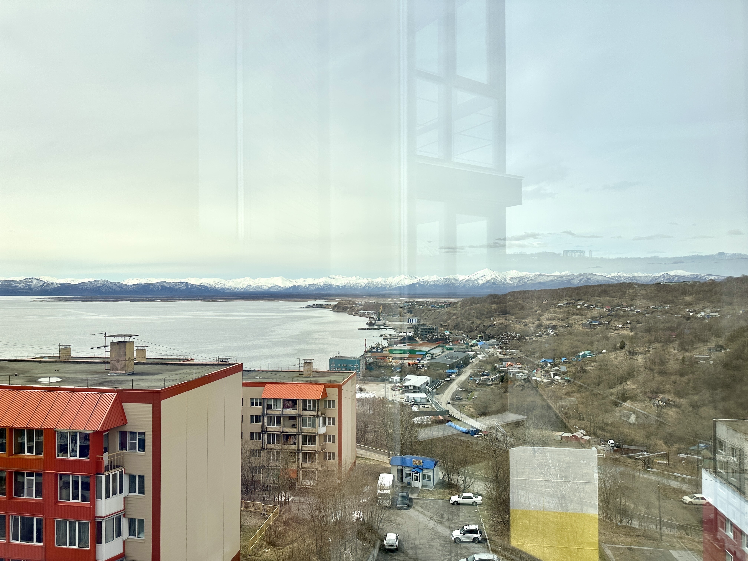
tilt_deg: +1.6
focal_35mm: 24
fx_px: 519
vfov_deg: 56.8
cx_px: 374
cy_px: 280
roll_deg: +0.9
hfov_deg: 71.6
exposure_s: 1/8197
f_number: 1.78
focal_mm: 6.86
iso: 80
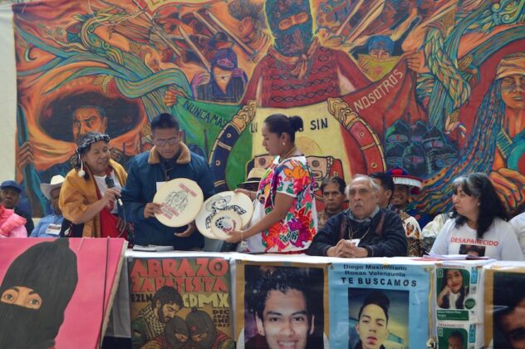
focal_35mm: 69
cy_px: 174
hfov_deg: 29.3
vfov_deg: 19.7
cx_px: 262
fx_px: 1005
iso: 560
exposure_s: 1/60
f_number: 5.3
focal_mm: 46
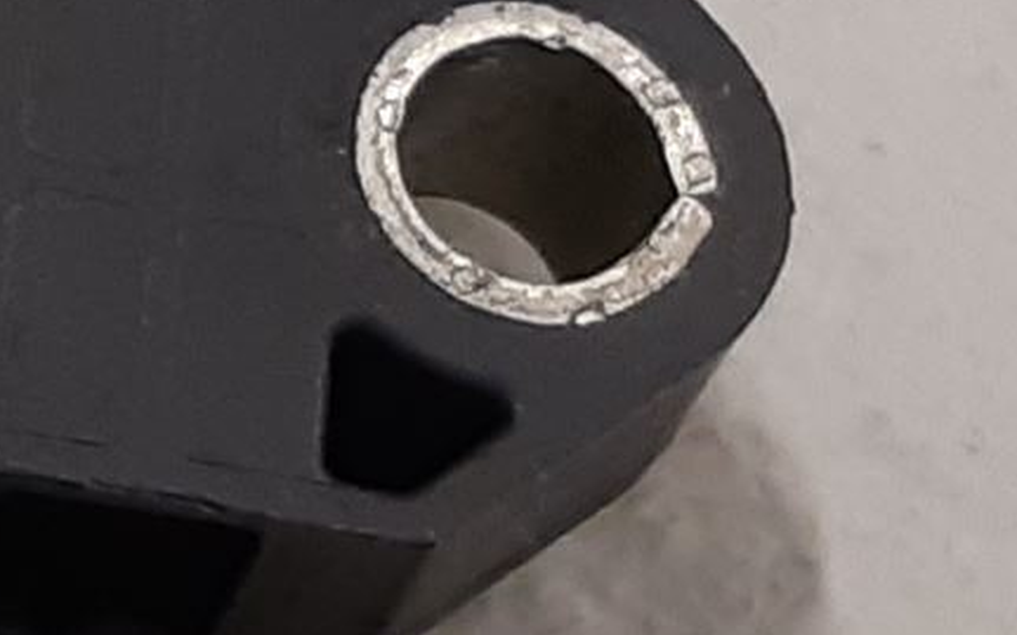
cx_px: -642
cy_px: 135
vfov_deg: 10.0
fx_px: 3629
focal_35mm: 131
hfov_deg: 14.5
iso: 125
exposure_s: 1/50
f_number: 1.7
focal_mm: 3.93
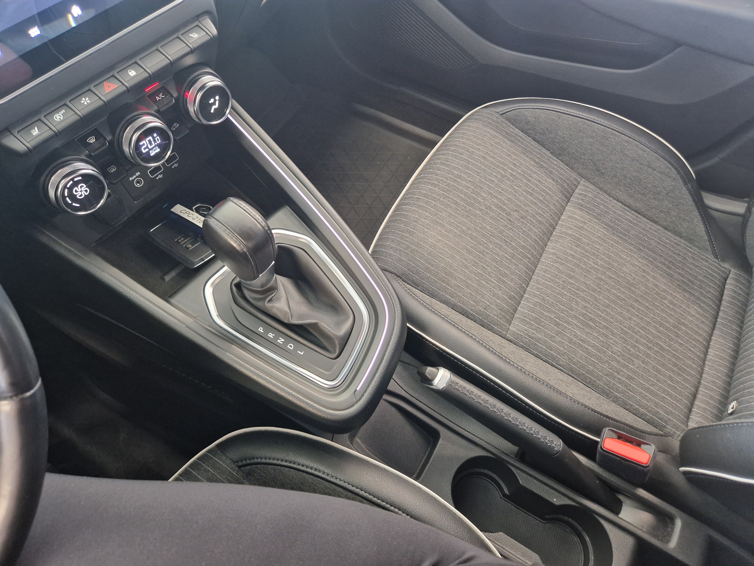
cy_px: 283
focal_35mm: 23
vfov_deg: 58.9
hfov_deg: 73.9
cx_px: 377
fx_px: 501
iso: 640
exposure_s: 1/50
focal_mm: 5.4
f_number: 1.8
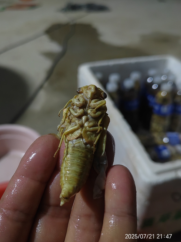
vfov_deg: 63.5
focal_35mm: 28
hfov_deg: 49.7
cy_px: 120
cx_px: 87
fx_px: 195
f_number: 1.9
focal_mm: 5.52
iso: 6400
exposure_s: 1/25
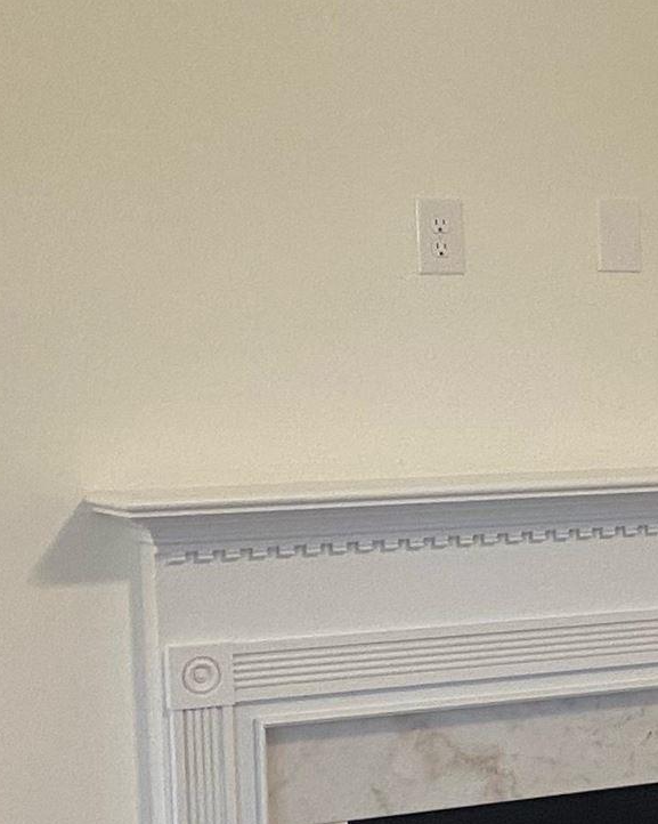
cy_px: 546
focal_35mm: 108
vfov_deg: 17.7
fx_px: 2631
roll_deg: +1.9
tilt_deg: -6.1
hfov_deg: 13.2
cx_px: 1081
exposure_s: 1/60
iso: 100
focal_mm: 4.25
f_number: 1.8
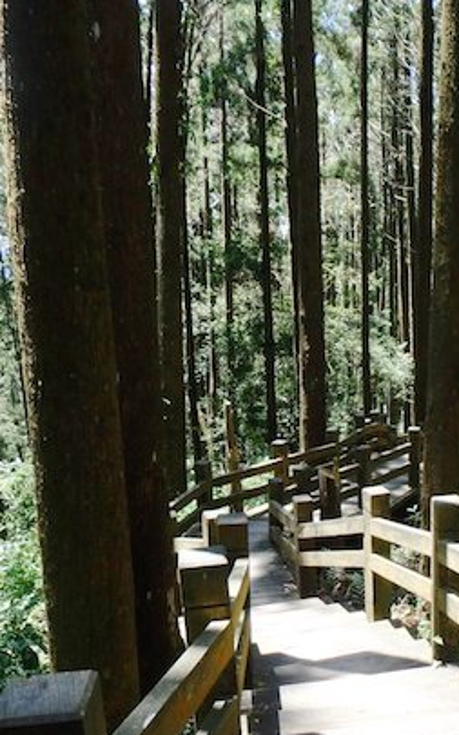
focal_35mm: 44
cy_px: 475
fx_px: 881
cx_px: 435
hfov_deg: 27.8
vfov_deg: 44.8
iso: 125
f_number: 3.5
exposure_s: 1/200
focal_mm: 3.7
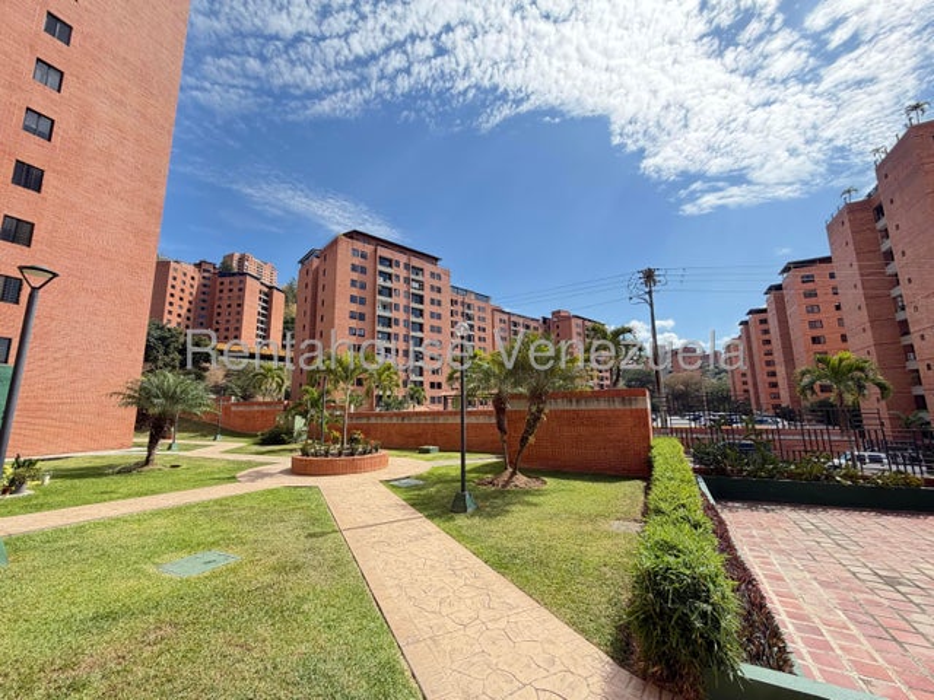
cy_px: 350
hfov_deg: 102.1
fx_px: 378
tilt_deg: +9.7
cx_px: 467
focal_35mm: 14
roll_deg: +1.4
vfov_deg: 85.7
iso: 40
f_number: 2.2
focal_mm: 2.22
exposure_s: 1/527
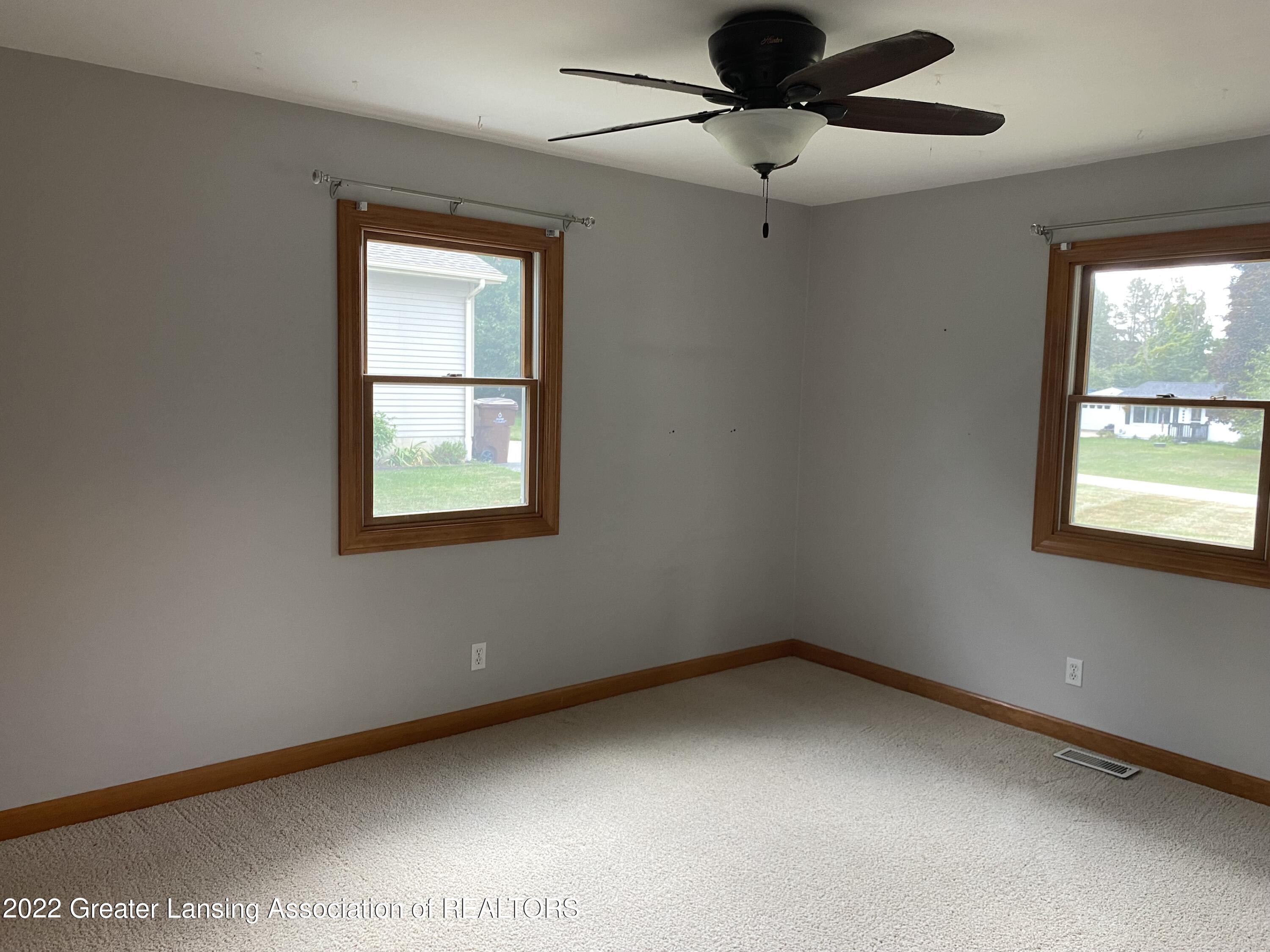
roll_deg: -1.3
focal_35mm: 26
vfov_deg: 53.1
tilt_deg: -4.4
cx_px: 635
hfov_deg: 67.3
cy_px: 476
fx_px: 954
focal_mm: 4.25
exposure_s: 1/60
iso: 100
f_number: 1.8
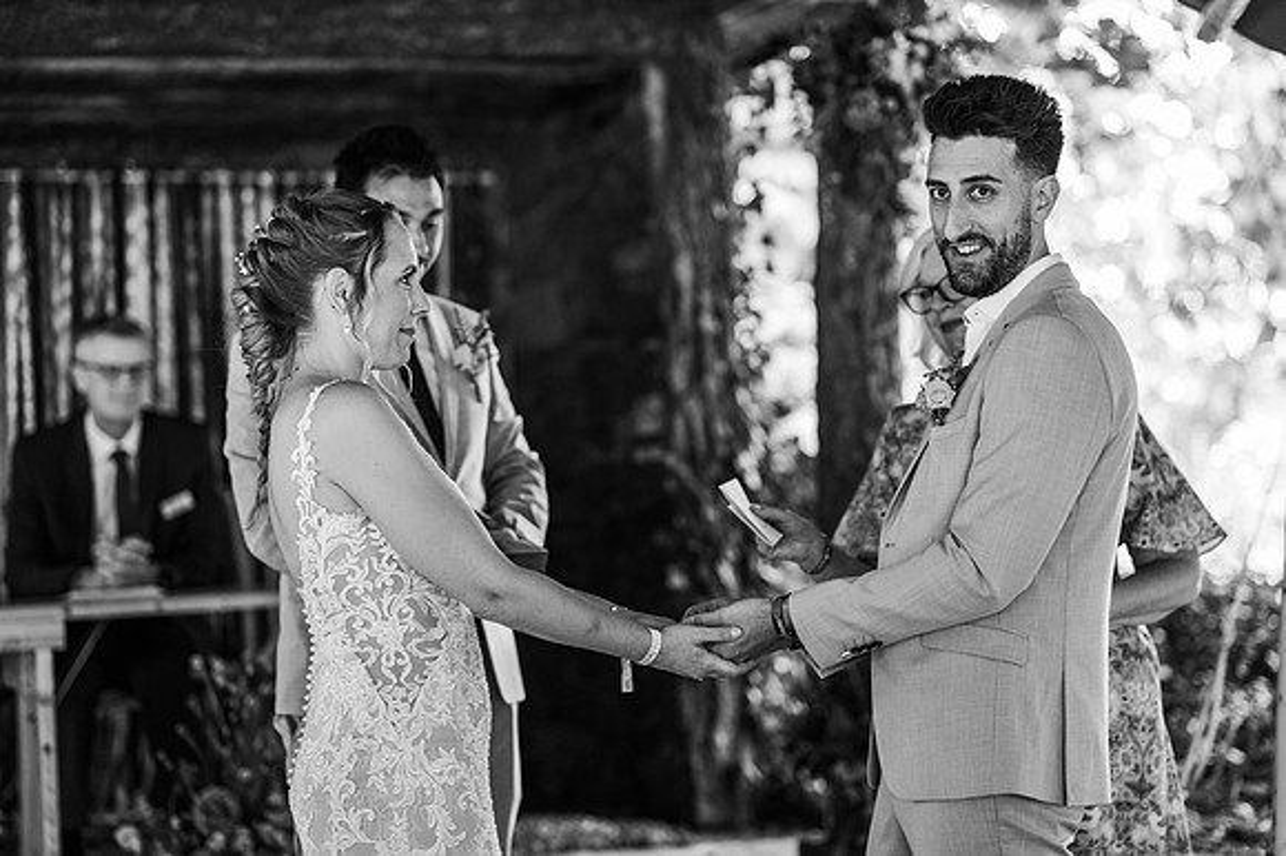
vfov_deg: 16.1
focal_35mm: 85
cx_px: 643
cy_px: 428
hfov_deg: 23.9
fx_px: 3035
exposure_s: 1/200
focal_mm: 85
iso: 800
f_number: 2.2
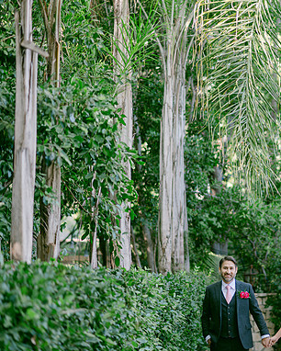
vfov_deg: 15.9
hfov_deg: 12.7
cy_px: 175
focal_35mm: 121
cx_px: 253
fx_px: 1257
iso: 100
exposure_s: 1/125
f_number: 2
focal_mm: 85
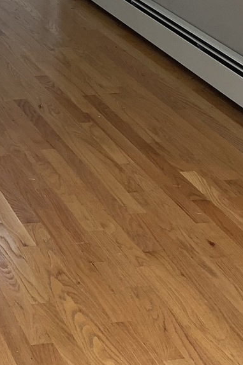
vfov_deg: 18.5
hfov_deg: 12.0
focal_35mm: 109
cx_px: -128
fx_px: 1104
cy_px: 56
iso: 100
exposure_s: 1/120
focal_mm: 4.25
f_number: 1.8
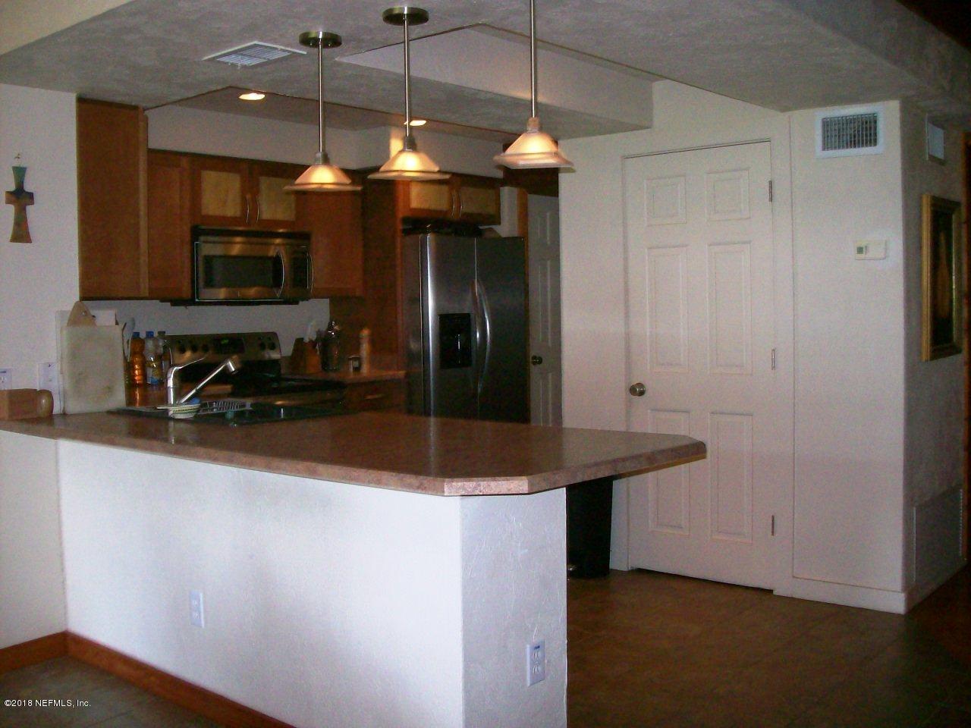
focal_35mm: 36
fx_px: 1010
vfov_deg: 39.7
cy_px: 364
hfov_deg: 51.4
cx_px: 486
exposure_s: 1/64
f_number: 2.7
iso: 200
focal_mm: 6
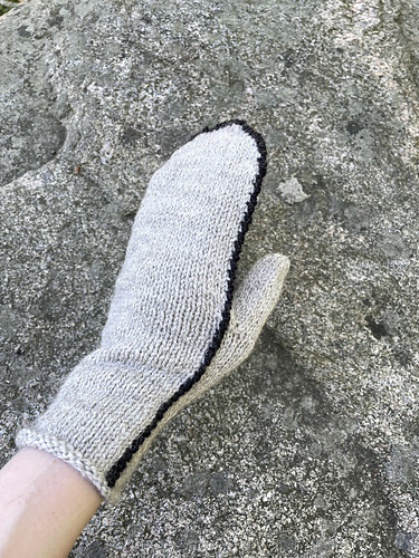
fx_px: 420
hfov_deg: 53.1
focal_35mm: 26
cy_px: 279
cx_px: 210
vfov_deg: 67.3
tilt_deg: -72.6
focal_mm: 4.2
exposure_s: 1/121
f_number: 1.6
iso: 32
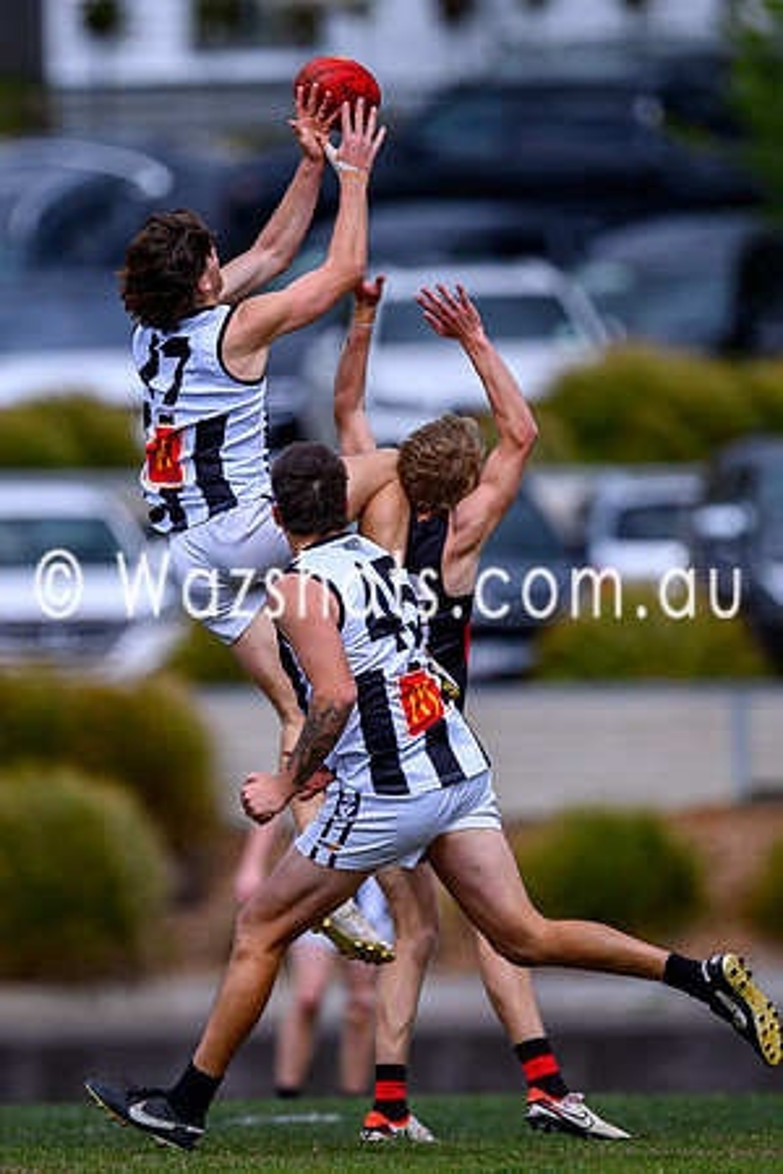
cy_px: 523
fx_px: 28263
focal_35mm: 866
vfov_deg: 2.4
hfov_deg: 1.6
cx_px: 324
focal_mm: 500
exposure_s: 1/1600
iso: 140
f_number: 4
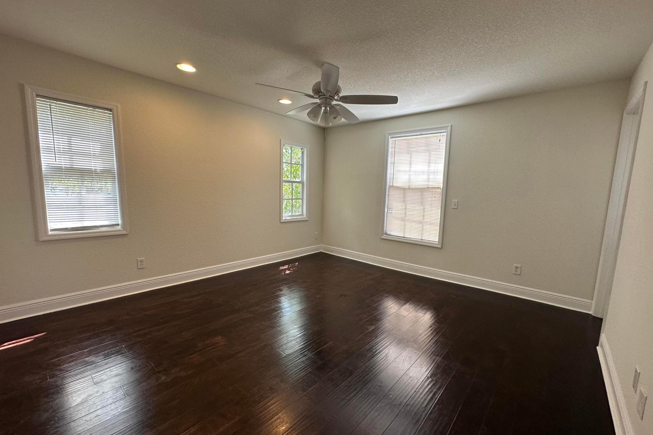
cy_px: 225
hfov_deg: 100.4
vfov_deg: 77.3
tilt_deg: -7.9
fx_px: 272
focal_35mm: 15
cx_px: 335
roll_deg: -2.1
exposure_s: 1/120
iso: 80
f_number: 2.2
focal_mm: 2.22
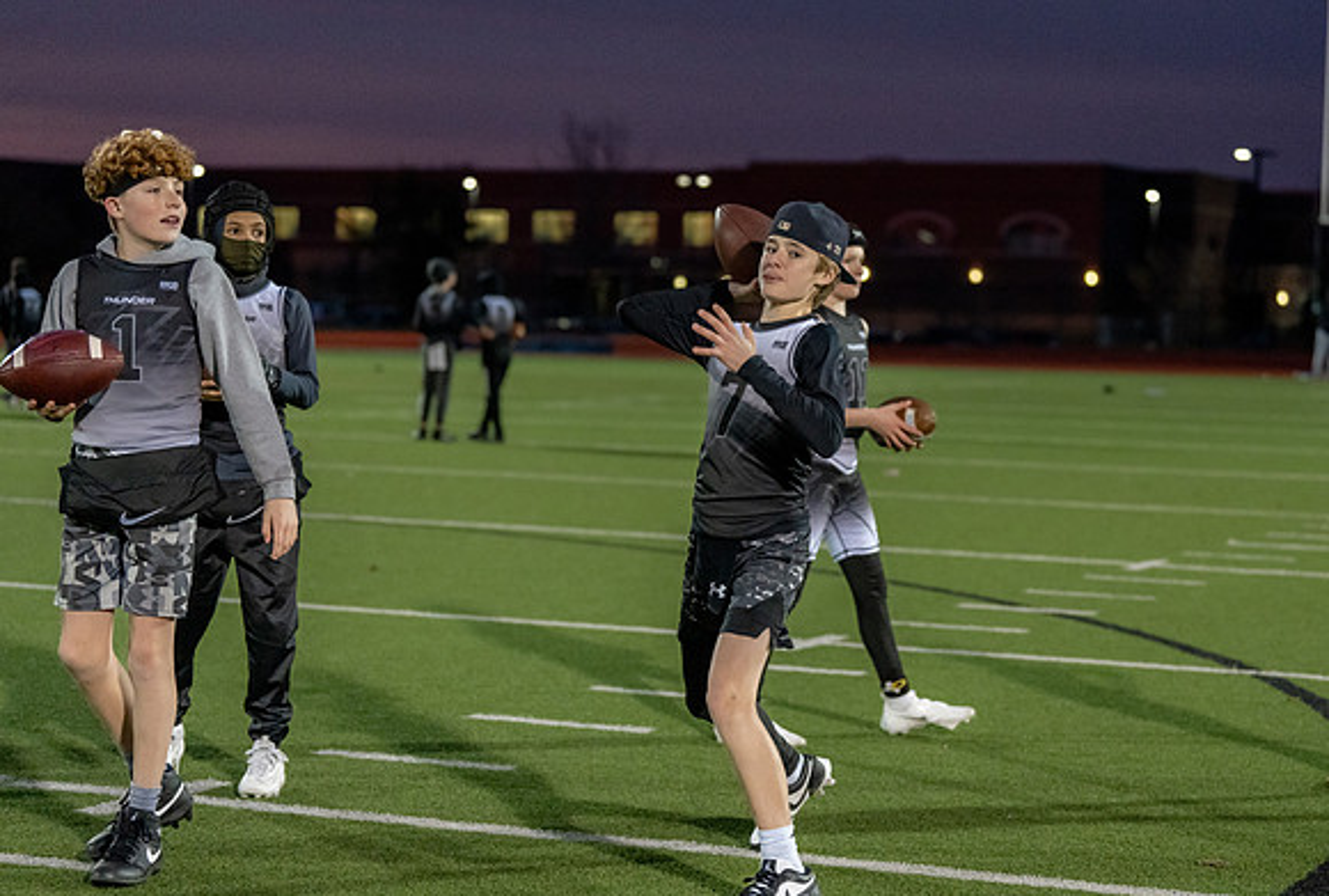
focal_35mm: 86
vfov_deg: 16.1
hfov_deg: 23.6
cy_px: 399
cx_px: 746
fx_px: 3176
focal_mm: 75
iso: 4000
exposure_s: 1/1000
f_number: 2.8
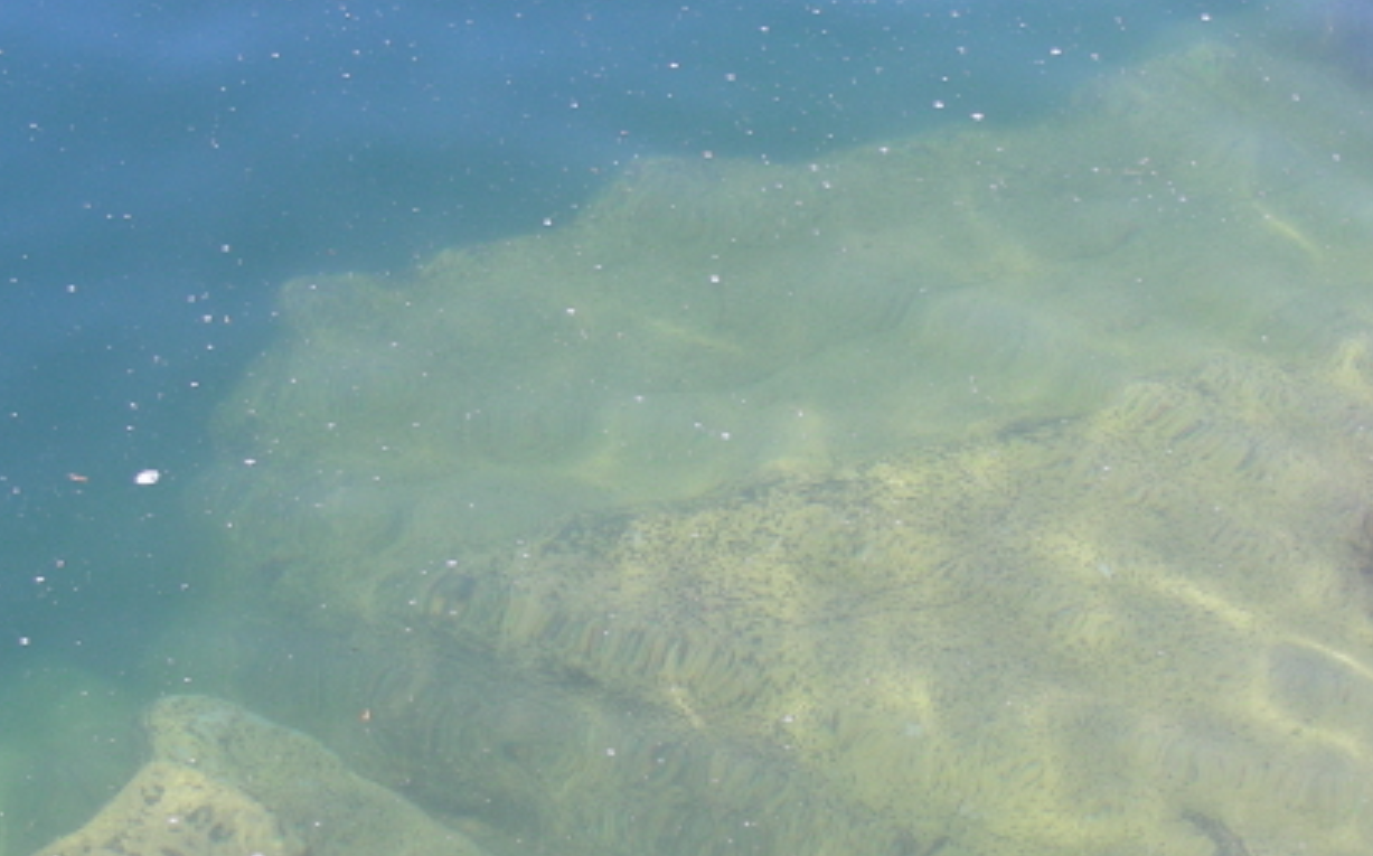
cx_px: 863
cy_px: 755
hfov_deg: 23.5
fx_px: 3291
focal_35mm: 88
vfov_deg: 14.7
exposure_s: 1/130
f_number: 4
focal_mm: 8.8
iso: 50
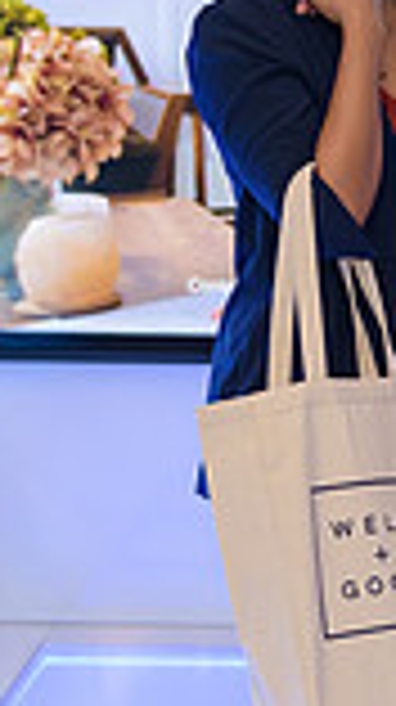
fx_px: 2751
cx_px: 670
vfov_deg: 14.5
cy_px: 106
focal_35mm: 147
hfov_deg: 8.0
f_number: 3.2
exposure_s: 1/125
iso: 400
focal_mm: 38
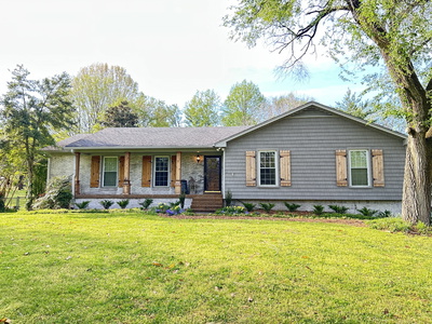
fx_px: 324
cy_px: 162
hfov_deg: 67.3
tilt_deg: +6.1
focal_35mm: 26
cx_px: 216
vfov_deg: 53.1
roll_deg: +0.3
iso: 50
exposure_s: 1/199
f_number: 1.5
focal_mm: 5.7
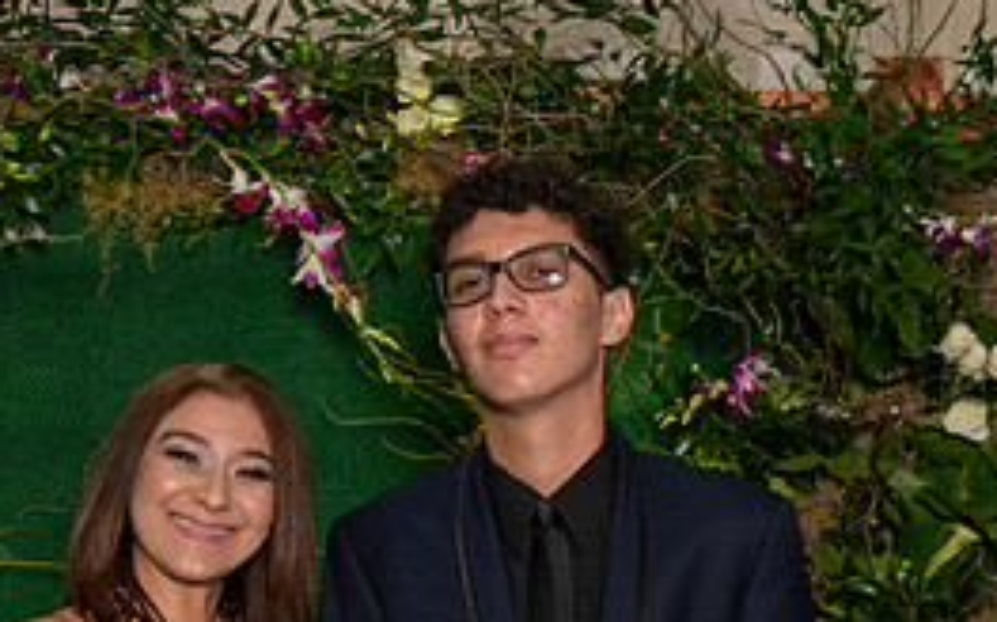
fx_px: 2661
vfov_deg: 13.1
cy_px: 652
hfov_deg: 21.2
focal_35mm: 98
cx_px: 457
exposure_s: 1/50
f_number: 4.5
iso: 500
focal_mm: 30
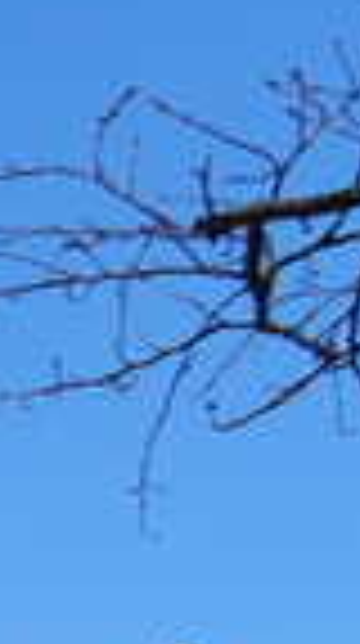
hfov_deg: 4.3
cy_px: 1365
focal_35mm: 225
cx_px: -1768
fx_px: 3834
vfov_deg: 8.9
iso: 100
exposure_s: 1/320
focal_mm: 20
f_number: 5.6
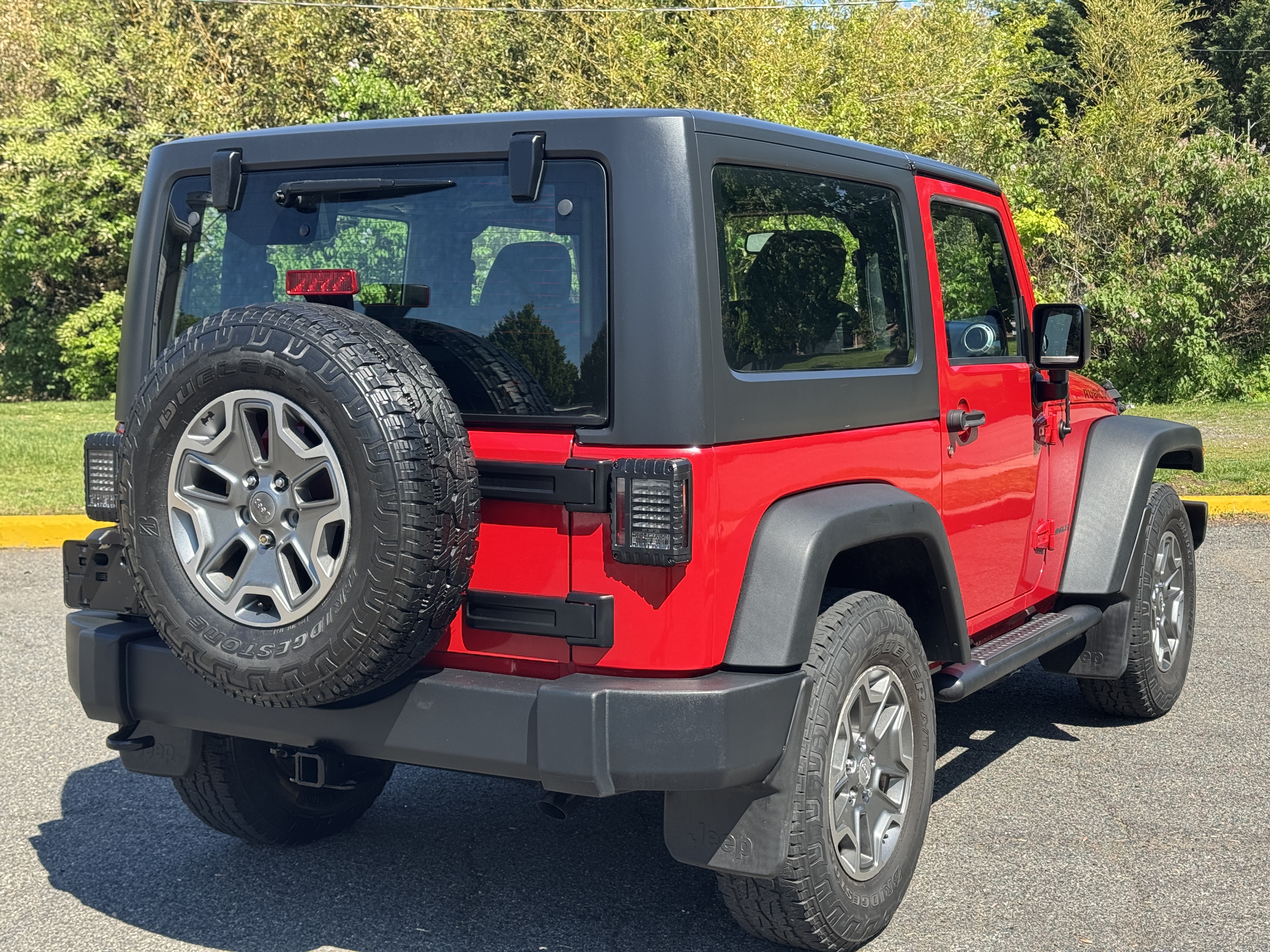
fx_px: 1761
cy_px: 476
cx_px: 635
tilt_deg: -4.1
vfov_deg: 30.3
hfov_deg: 39.7
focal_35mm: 48
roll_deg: +1.9
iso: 64
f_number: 1.78
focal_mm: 6.76
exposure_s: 1/995
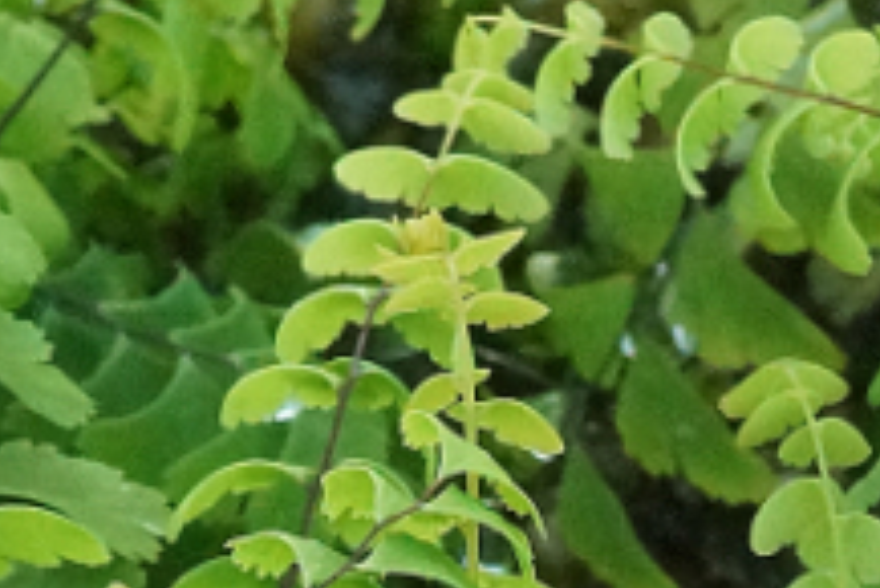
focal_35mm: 829
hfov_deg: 2.5
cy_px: 1509
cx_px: 1318
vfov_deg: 1.7
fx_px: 20277
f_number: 13
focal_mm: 100
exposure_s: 1/125
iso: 3200
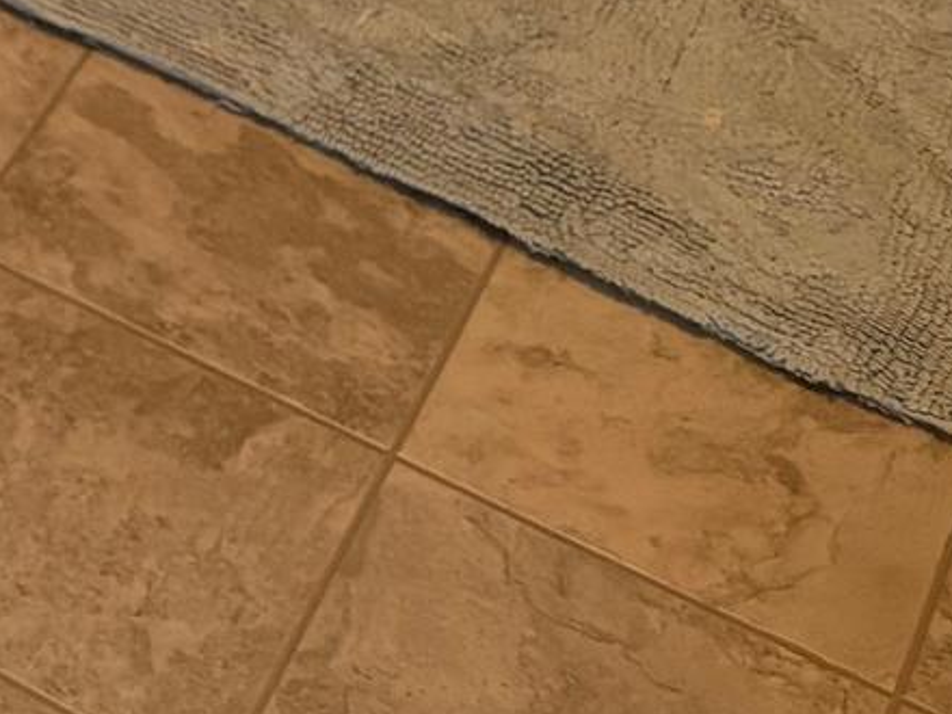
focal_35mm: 121
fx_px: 3328
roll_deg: +2.5
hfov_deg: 13.7
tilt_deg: -28.5
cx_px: -991
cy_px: -855
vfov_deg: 10.8
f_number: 1.6
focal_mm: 5.96
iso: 250
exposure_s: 1/60
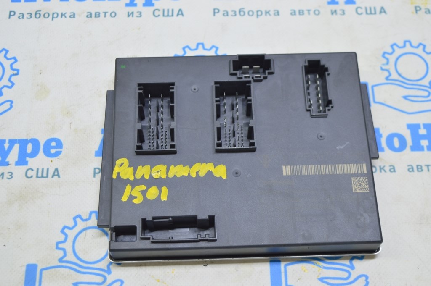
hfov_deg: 36.9
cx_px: 216
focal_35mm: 54
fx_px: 646
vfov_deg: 25.0
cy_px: 143
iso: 400
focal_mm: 36
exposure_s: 1/20
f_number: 5.6
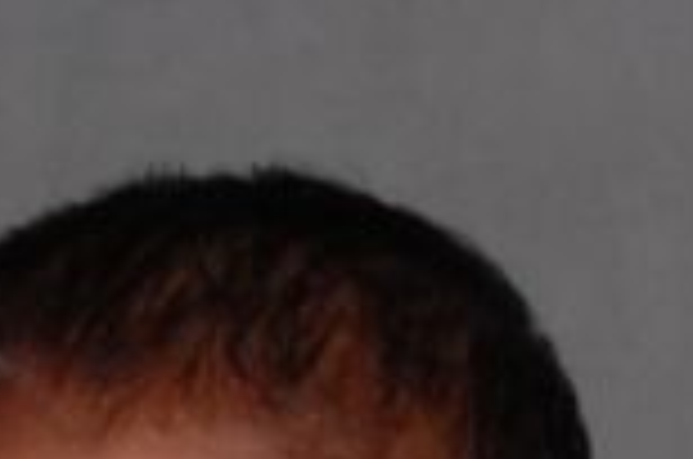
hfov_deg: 7.3
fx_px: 5379
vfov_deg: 4.8
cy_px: 866
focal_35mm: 280
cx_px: -180
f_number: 4.5
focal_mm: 28
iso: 400
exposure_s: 1/60
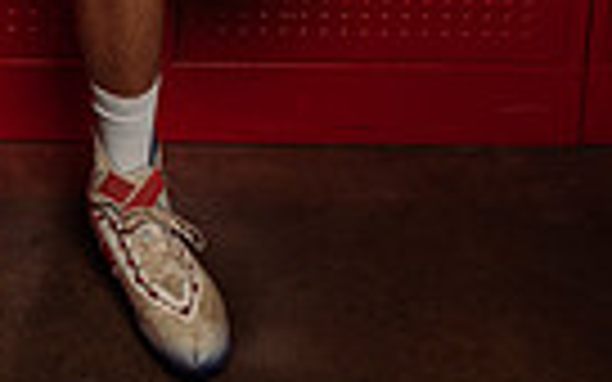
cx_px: -36
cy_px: -521
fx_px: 1518
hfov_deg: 21.8
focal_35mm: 91
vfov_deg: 11.8
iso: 250
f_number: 6.3
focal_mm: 27
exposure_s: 1/250
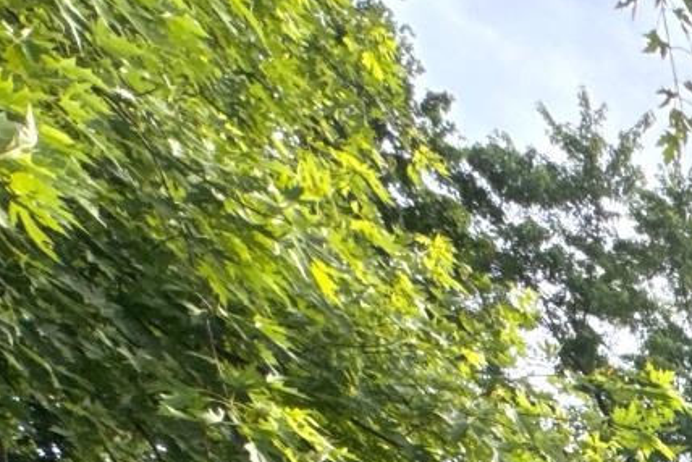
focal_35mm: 51
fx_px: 981
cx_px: 1122
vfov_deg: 18.6
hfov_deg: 25.2
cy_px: 891
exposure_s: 1/383
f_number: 2.2
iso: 40
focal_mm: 2.22
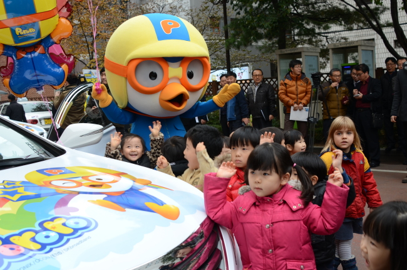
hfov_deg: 46.5
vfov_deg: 31.7
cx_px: 204
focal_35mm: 42
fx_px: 474
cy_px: 135
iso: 200
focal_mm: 28
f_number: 5.6
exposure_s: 1/125
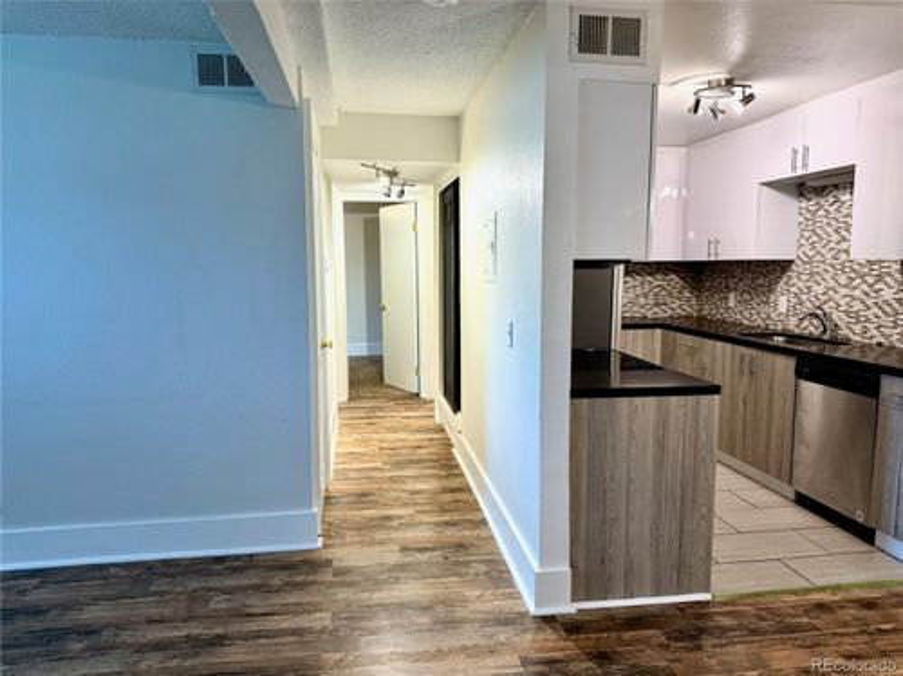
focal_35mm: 24
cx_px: 452
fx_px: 625
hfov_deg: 71.6
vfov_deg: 56.7
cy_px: 338
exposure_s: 1/60
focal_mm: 6.76
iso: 160
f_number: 1.78
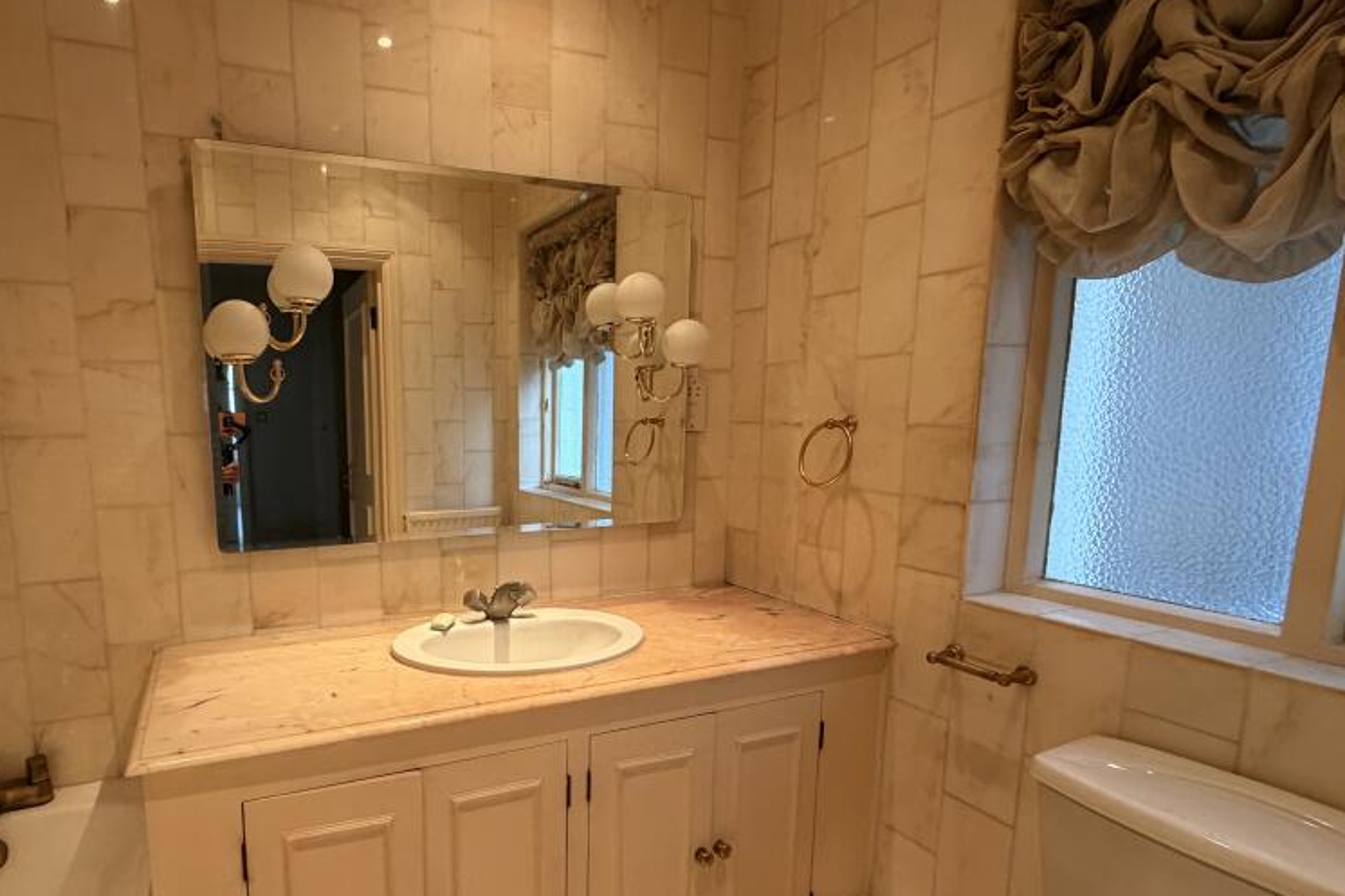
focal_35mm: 20
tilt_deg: -8.4
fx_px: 747
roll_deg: +0.9
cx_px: 510
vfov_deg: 61.5
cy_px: 528
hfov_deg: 82.5
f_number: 2.2
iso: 320
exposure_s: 1/50
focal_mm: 2.22
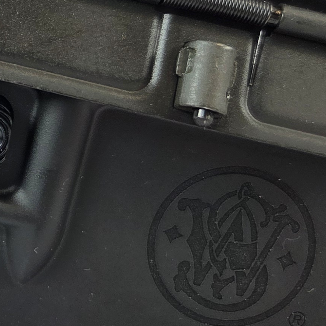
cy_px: 76
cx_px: -130
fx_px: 1002
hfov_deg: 17.1
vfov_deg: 18.4
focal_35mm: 94
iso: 50
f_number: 1.8
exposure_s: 1/120
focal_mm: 5.4
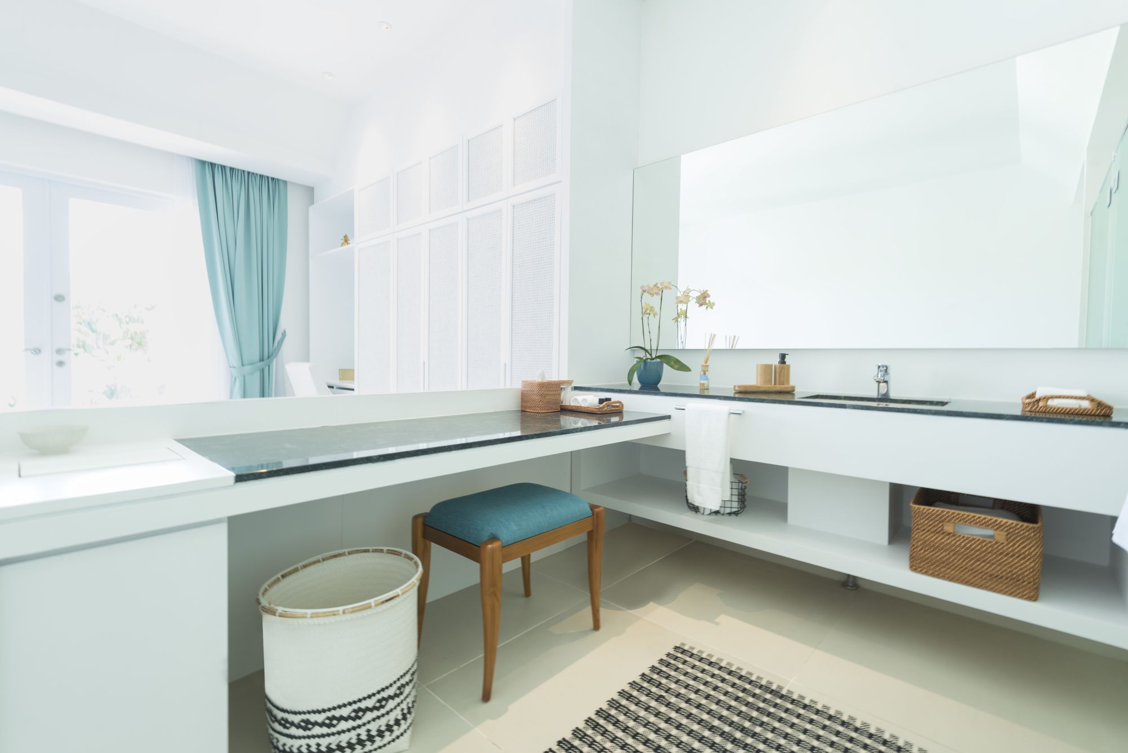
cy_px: 376
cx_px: 564
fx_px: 501
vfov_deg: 73.8
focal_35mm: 16
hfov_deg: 96.7
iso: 100
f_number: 8
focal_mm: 16
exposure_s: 1/2.5
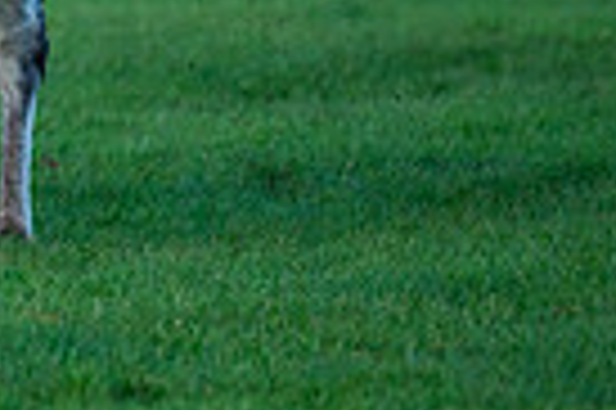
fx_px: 31156
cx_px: -391
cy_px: -410
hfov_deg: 1.1
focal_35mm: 1823
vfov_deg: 0.8
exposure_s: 1/2500
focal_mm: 400
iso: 800
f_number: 4.5
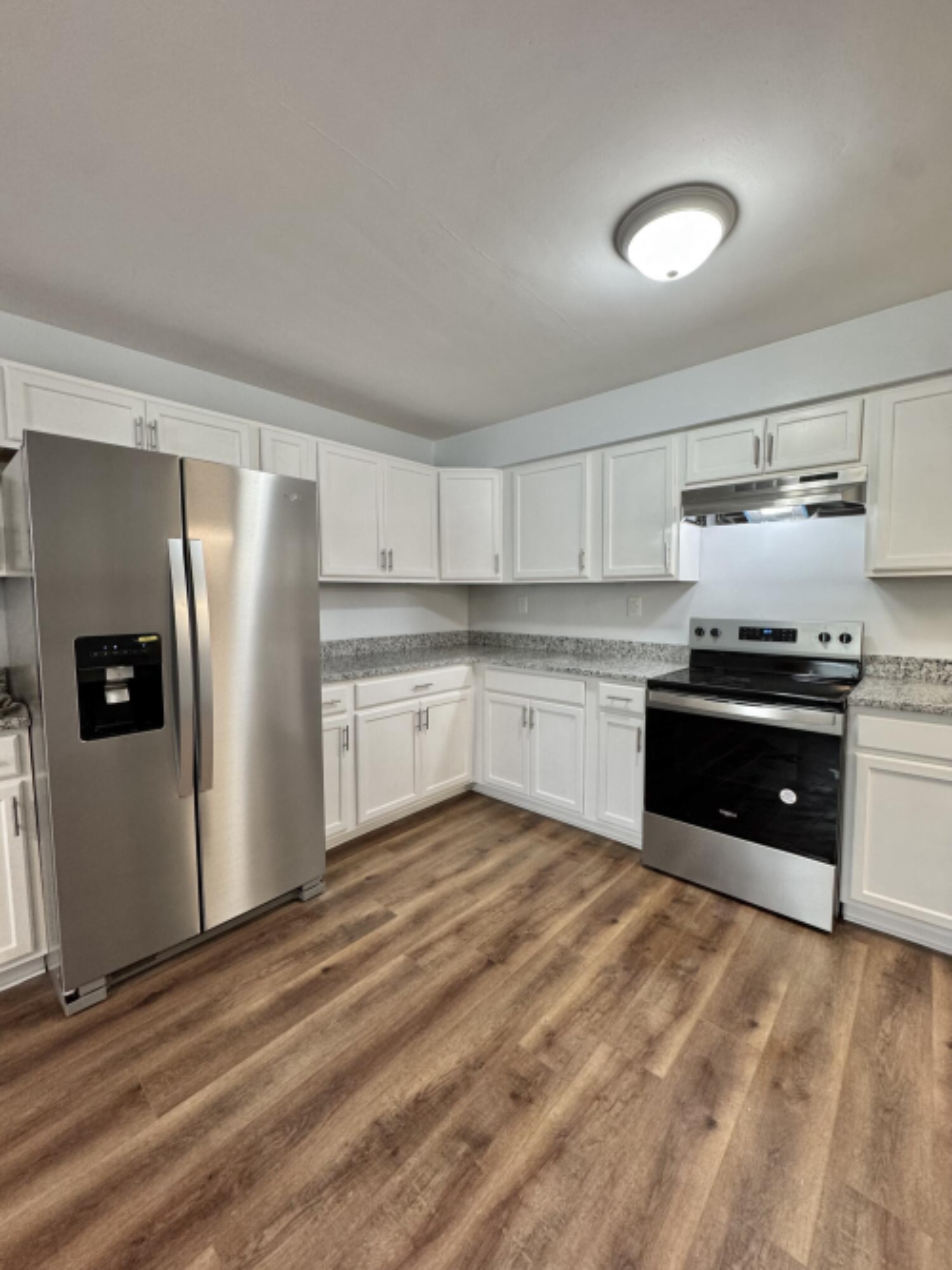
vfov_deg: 102.1
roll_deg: +0.0
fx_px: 514
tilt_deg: -4.9
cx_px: 476
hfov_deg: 85.7
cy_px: 635
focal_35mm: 14
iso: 200
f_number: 2.2
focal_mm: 2.22
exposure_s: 1/60
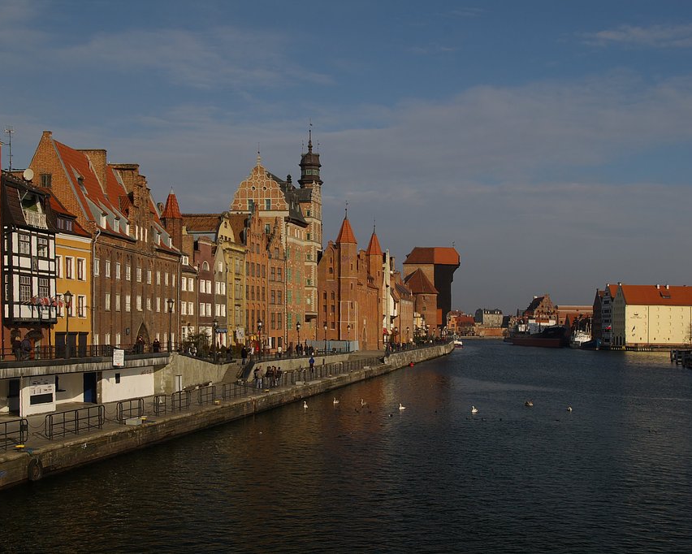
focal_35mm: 44
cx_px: 312
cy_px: 277
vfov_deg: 34.2
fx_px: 901
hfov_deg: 42.0
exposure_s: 1/350
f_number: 8
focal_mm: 26
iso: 200
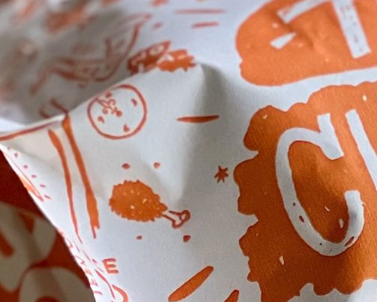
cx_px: 420
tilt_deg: -26.8
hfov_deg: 5.0
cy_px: 161
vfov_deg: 4.0
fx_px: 4275
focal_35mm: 383
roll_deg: +1.6
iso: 250
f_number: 2.8
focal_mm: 9
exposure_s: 1/94
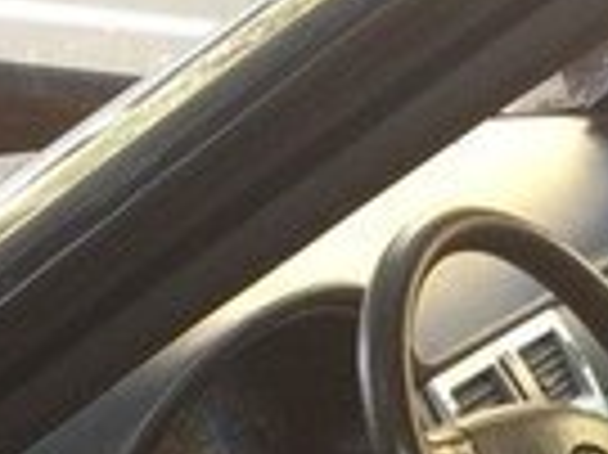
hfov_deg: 13.8
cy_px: 793
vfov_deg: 9.9
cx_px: 576
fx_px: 2492
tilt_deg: -25.2
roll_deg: +2.0
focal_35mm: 142
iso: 50
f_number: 2.2
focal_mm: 4.15
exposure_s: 1/33
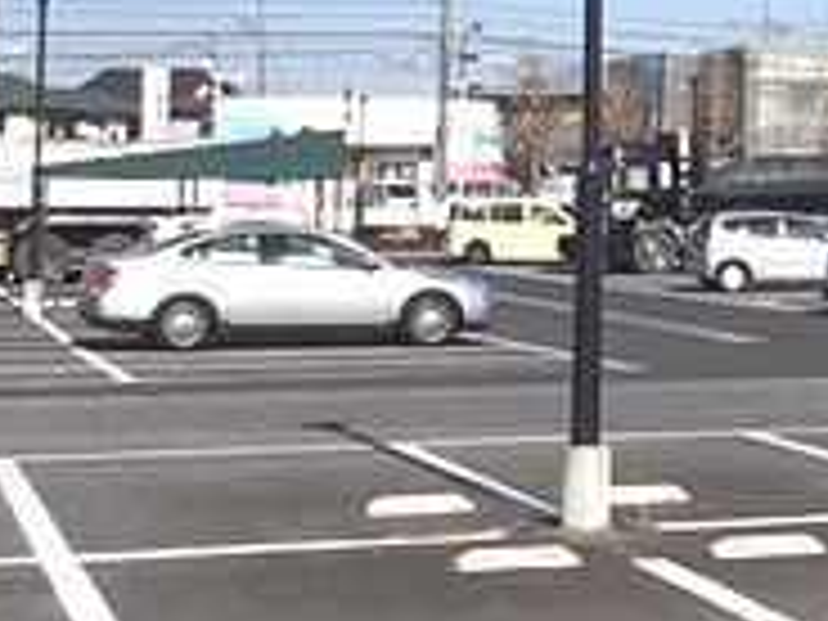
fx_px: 2583
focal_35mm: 108
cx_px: 1022
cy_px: -18
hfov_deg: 17.3
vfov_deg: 13.5
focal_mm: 3.3
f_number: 2.4
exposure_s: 1/1538
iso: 25
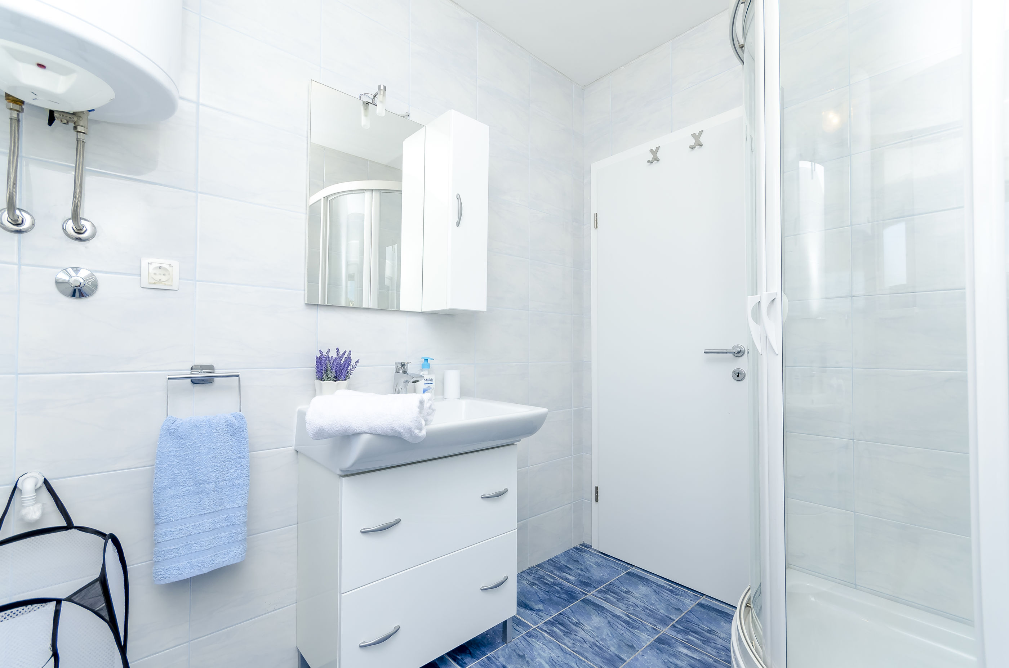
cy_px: 334
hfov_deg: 100.5
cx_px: 504
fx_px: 420
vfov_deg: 77.1
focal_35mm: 15
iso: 320
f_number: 9
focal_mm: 10
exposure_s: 1/80
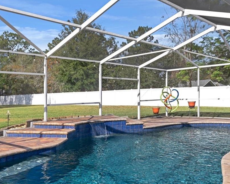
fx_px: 245
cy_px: 102
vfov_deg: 41.2
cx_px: 114
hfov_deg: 50.4
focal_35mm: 36
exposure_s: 1/160
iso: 320
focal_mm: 13
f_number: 8
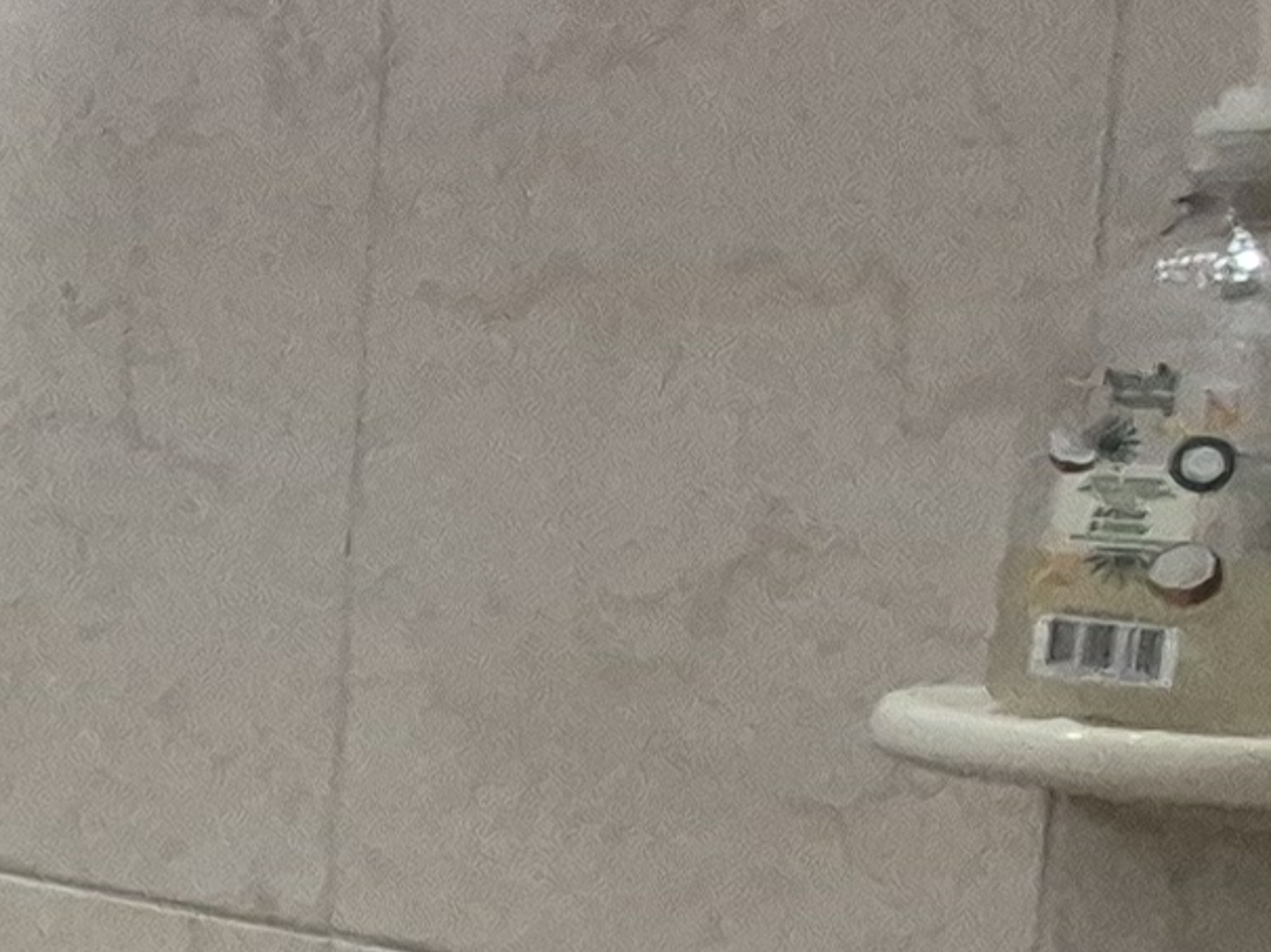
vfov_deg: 17.1
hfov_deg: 15.4
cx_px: -1597
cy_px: 710
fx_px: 3156
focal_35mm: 86
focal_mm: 1.74
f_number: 2.2
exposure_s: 1/60
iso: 500
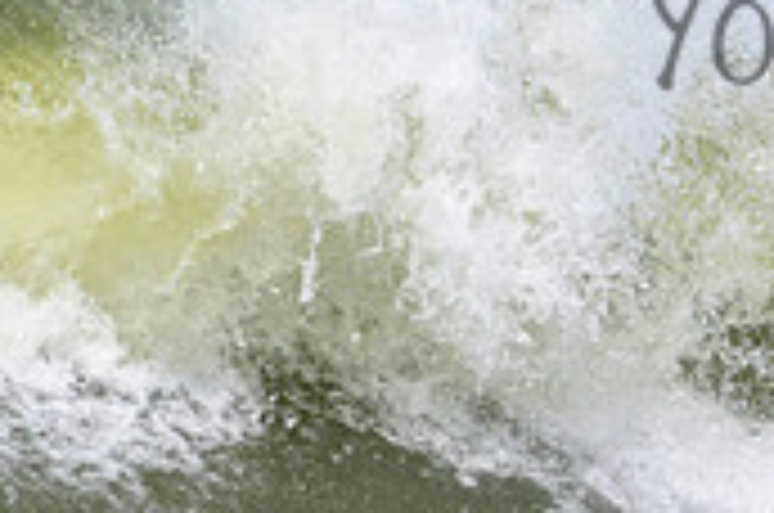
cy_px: -20
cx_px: 1102
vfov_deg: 0.5
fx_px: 58028
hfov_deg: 0.8
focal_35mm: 2704
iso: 500
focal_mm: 800
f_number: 11
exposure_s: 1/2000
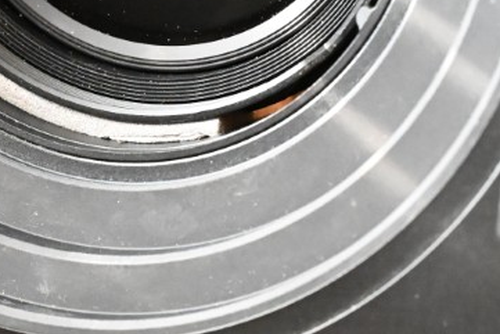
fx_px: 4654
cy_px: -154
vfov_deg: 4.1
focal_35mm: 335
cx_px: 93
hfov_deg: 6.1
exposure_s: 1/125
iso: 28800
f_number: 8
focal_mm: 105
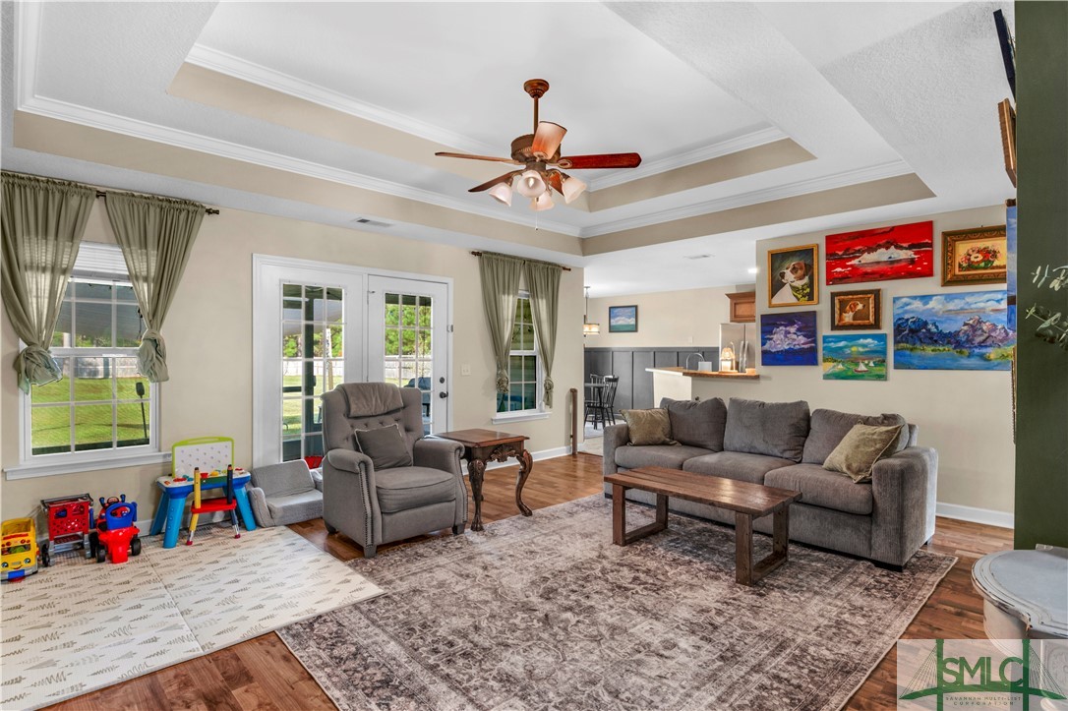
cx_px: 534
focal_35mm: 16
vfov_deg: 72.0
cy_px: 356
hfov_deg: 95.0
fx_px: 489
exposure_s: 1
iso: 100
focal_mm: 11
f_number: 7.1
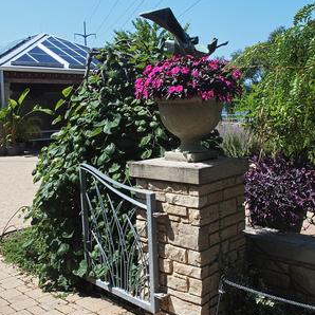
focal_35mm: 38
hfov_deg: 43.9
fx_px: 391
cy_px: 125
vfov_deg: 43.6
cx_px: 158
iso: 100
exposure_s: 1/640
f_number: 4.5
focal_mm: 6.7
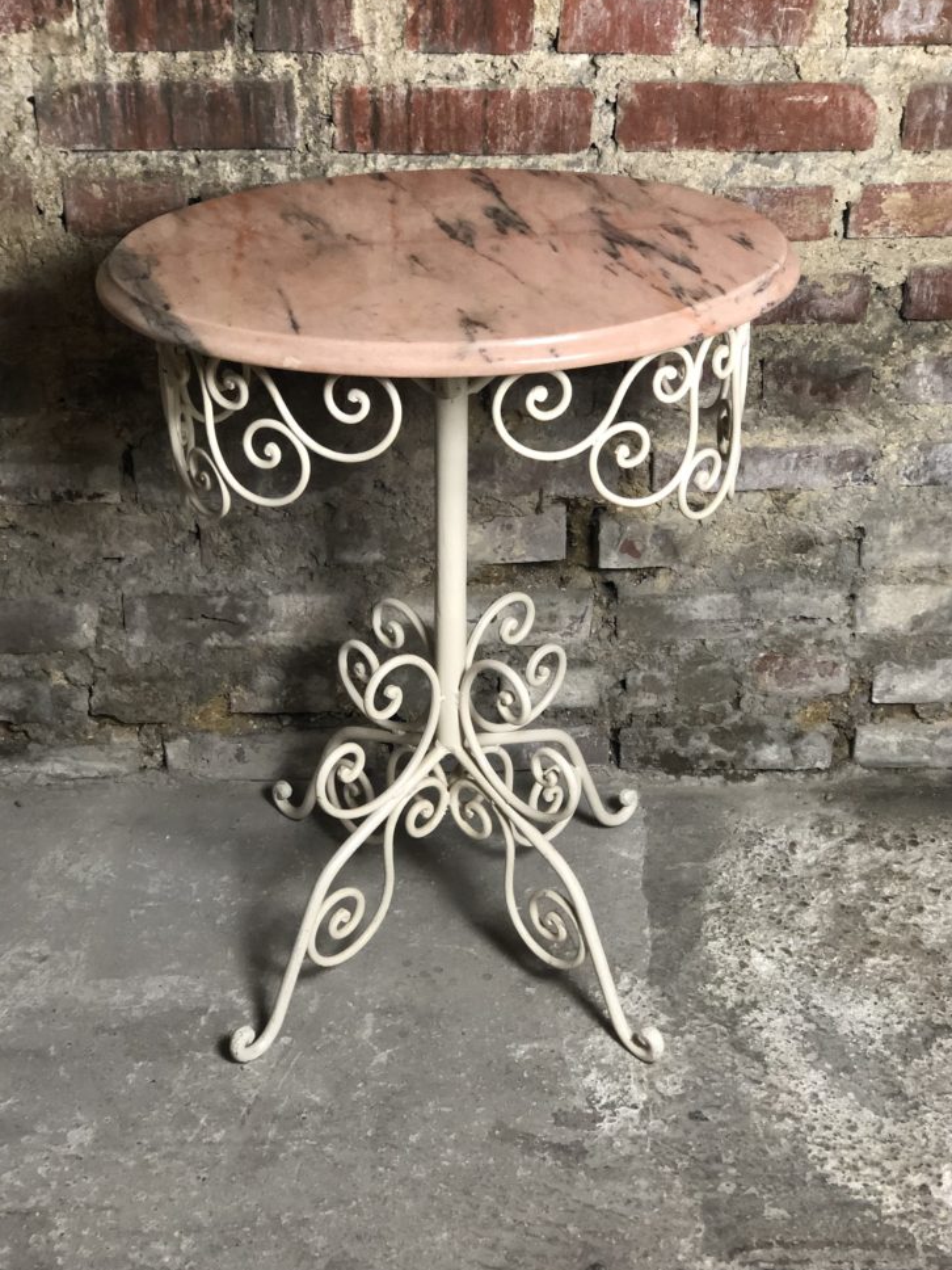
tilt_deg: -30.4
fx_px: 2017
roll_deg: -0.5
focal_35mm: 55
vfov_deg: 34.9
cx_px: 493
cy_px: 618
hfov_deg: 26.6
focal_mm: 6
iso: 125
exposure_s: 1/25
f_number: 2.4
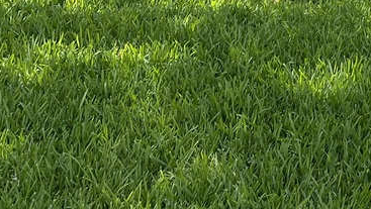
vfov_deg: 9.7
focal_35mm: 111
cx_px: 498
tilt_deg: +2.2
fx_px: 1093
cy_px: -296
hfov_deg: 17.9
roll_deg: +0.2
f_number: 1.5
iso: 50
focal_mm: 5.7
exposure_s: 1/3571
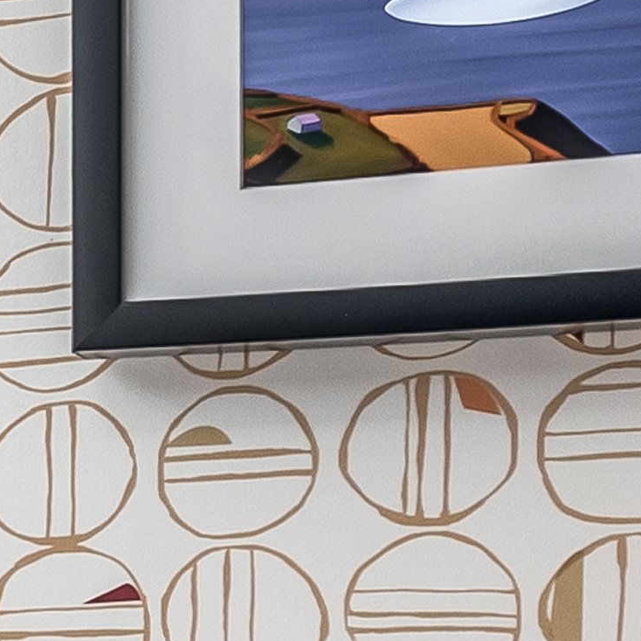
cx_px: -1676
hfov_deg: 9.1
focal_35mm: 111
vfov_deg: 15.5
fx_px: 2325
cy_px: 575
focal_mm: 16
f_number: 8
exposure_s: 1/100
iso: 400
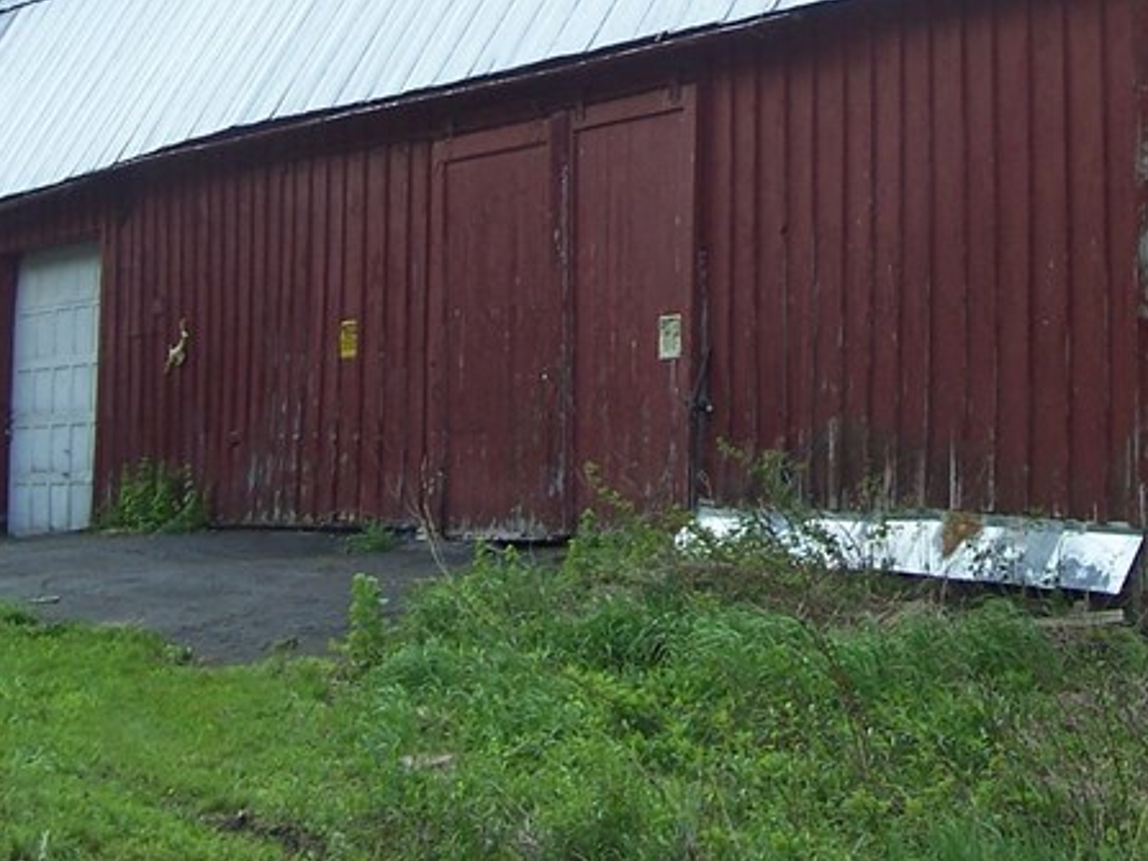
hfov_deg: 22.2
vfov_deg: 16.7
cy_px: 39
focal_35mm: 87
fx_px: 2884
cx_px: 943
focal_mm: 6.3
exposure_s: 1/350
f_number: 2.8
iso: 80
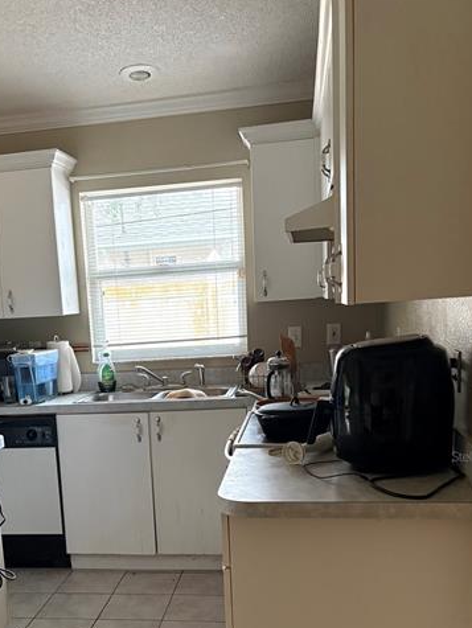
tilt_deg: -10.5
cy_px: 456
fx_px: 763
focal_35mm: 42
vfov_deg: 43.6
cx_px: 131
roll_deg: +4.5
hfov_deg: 33.8
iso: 400
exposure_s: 1/60
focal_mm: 5.96
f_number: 1.6
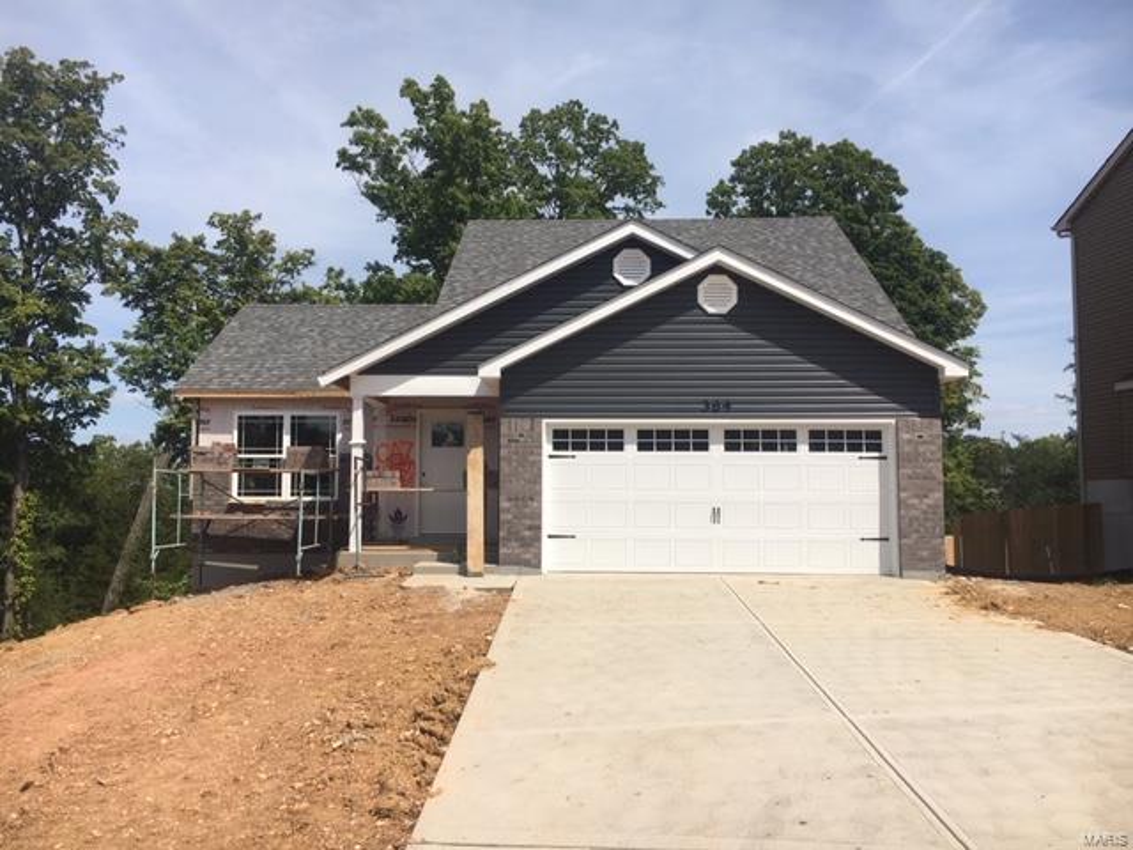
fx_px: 949
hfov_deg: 61.7
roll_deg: -0.1
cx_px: 566
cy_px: 425
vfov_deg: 48.2
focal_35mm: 29
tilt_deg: +3.6
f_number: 2.2
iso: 25
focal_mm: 4.15
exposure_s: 1/2404
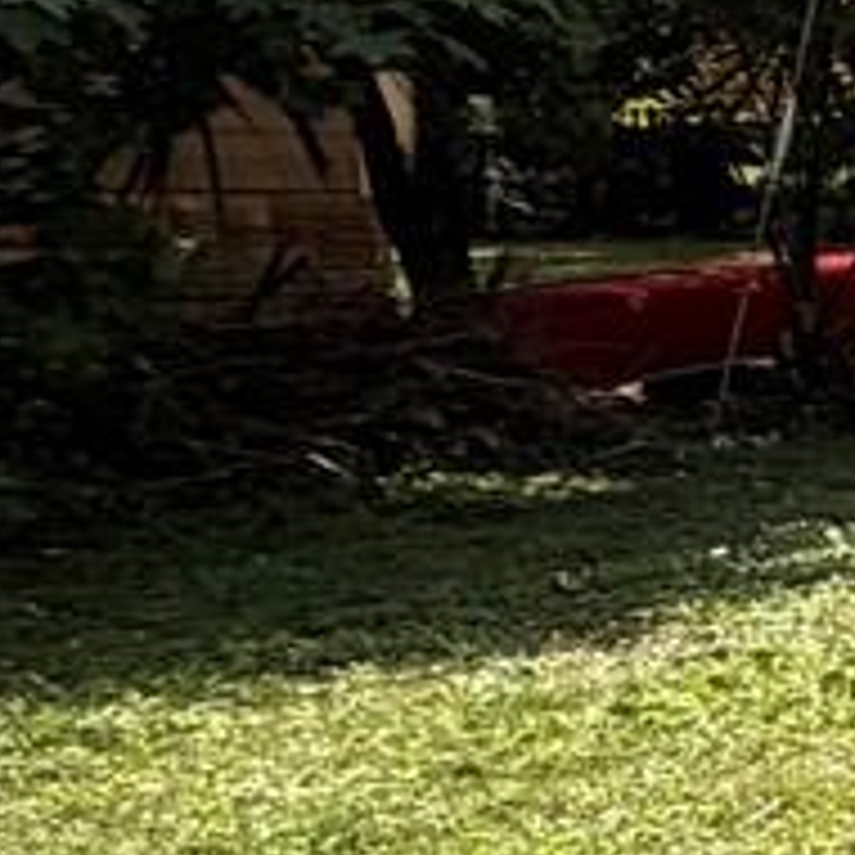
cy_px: 405
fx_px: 2906
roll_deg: -1.2
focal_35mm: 104
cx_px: 3420
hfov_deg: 8.2
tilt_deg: -3.9
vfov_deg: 16.7
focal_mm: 2.22
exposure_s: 1/770
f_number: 2.2
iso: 32
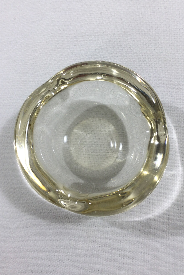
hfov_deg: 40.0
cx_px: 96
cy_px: 136
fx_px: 253
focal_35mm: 33
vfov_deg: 57.2
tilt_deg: -76.9
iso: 32
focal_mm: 3.3
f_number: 2.4
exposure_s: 1/100
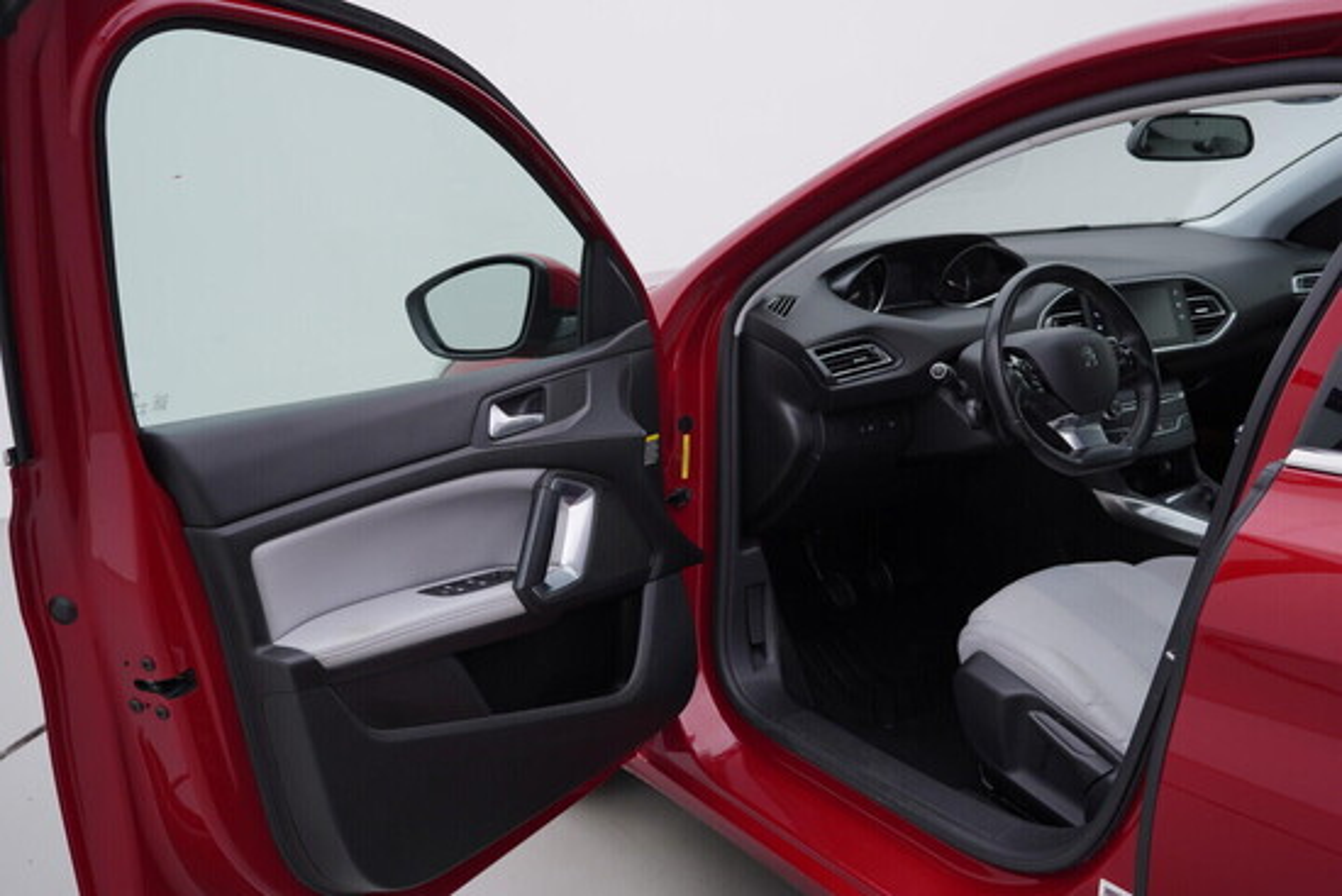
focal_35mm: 36
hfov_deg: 53.1
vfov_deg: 36.9
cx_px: 671
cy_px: 448
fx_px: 1342
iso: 125
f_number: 4
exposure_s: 1/80
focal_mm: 24
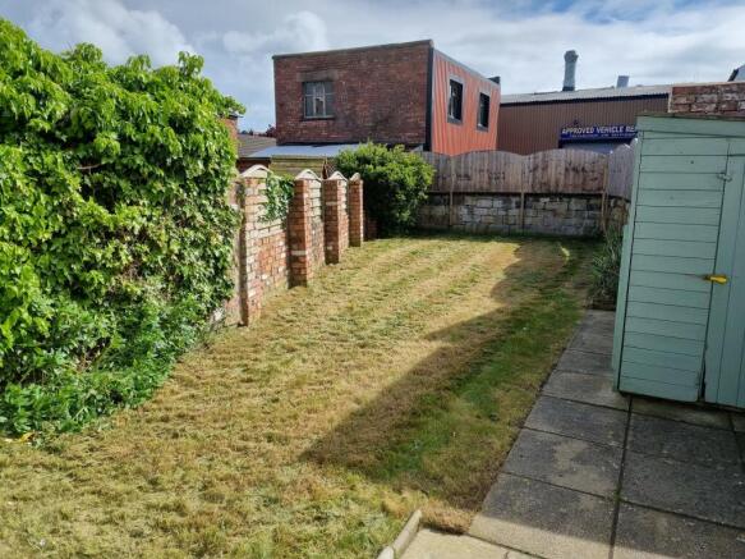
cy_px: 280
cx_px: 372
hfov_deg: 67.3
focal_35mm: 26
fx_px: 559
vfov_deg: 53.0
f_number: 1.8
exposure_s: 1/2904
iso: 50
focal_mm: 5.4
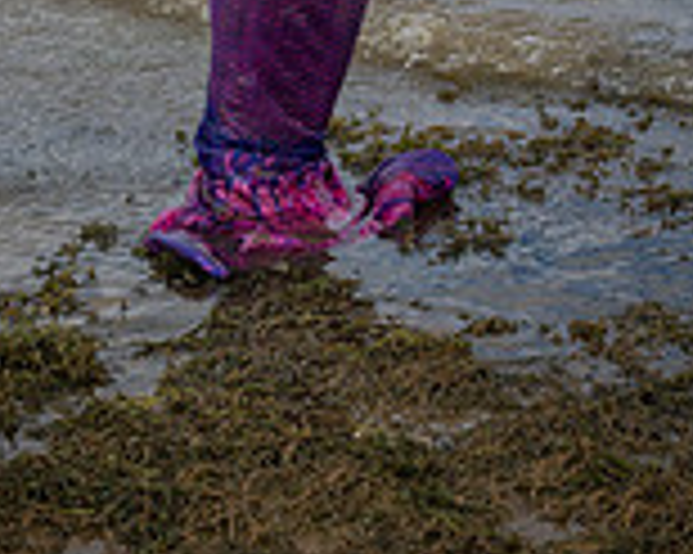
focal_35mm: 165
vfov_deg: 9.0
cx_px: 302
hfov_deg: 11.7
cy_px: -437
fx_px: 3382
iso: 64
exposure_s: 1/250
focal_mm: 60
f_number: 10
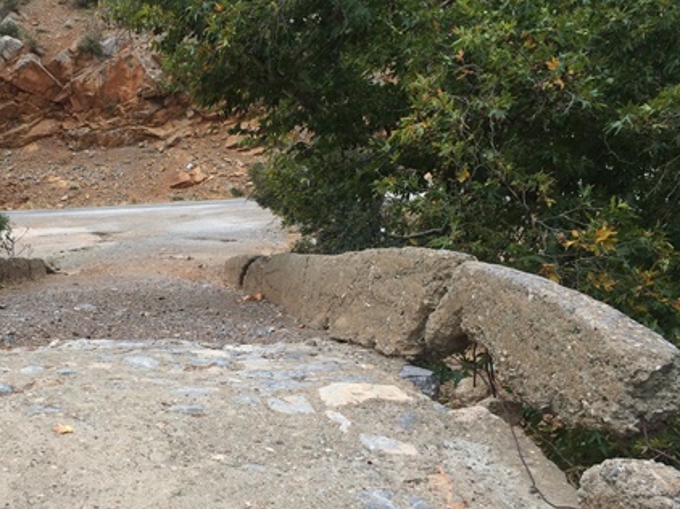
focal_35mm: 44
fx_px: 864
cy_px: 332
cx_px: 168
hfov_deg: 41.7
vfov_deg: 32.6
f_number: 2.2
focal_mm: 4.15
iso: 32
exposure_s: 1/595
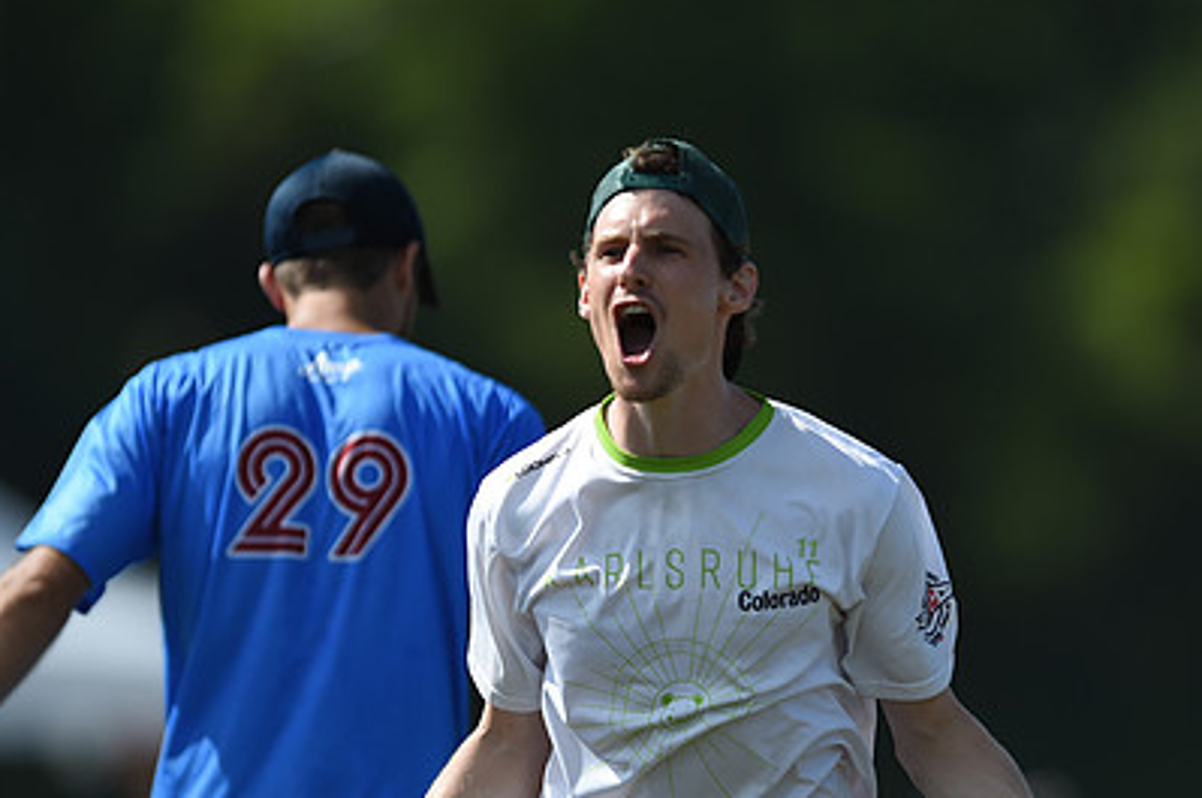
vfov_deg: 2.4
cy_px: 462
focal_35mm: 581
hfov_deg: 3.6
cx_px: 741
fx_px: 19375
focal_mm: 400
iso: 100
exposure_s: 1/2000
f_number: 2.8
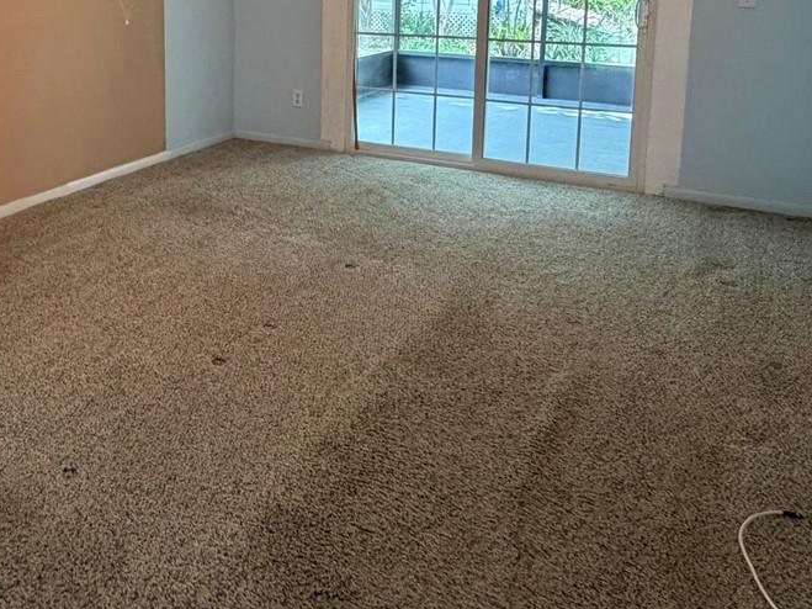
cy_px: 69
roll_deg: -0.1
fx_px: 797
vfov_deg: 39.0
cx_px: 222
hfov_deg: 52.1
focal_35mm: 34
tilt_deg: -7.9
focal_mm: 2.22
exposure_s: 1/60
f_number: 2.2
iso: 400
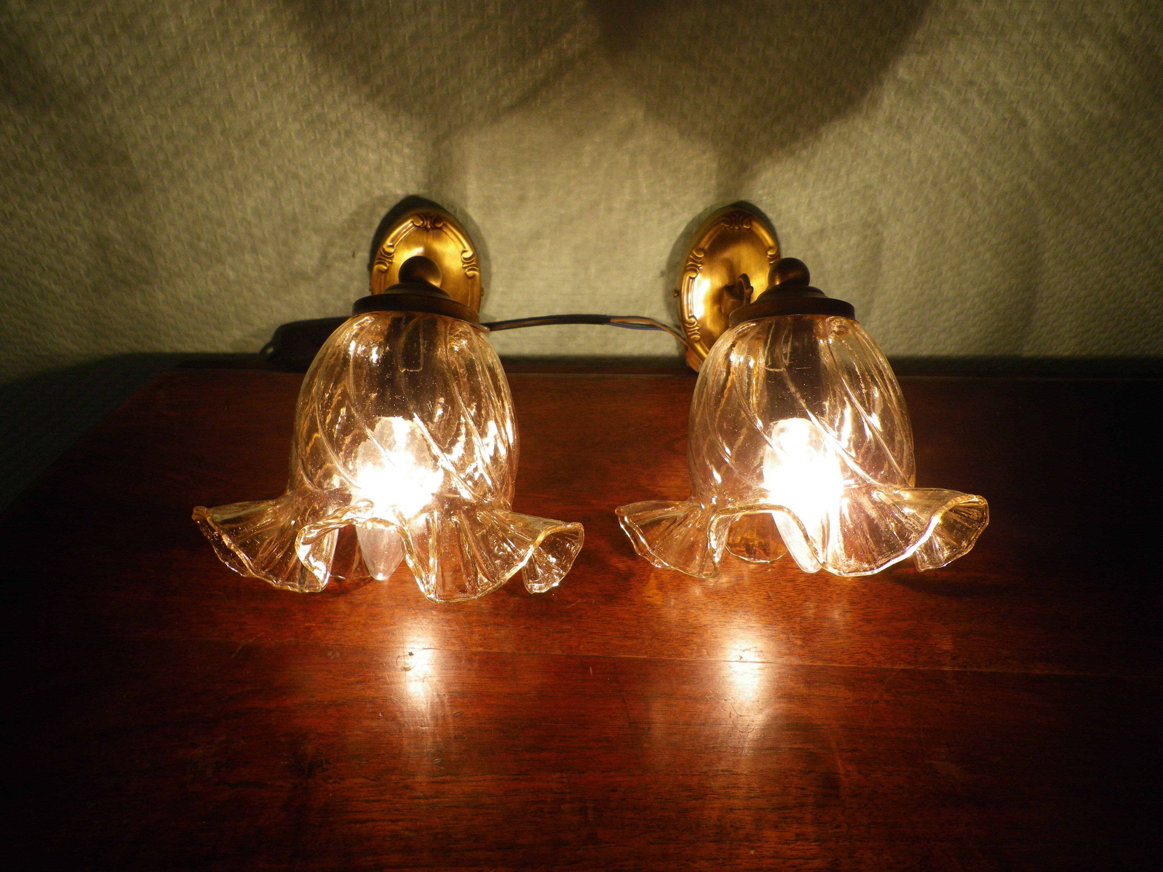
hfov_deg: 63.4
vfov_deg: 49.7
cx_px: 582
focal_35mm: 28
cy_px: 436
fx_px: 941
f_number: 2.6
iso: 100
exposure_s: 1/60
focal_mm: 4.9
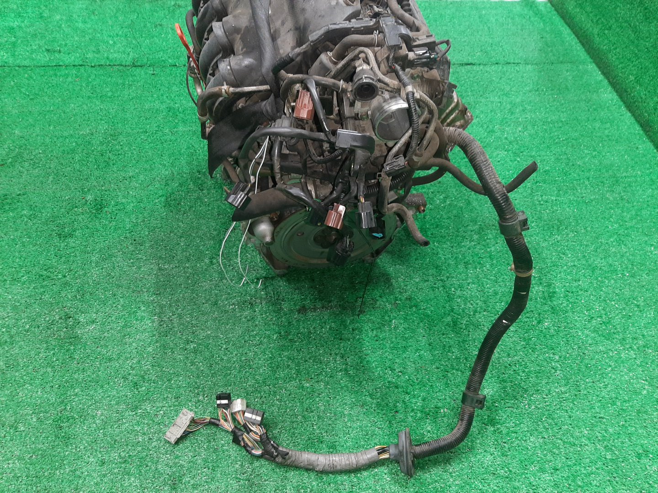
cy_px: 246
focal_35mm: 26
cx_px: 329
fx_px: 494
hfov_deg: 67.3
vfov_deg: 53.1
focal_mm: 3.93
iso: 217
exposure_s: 1/50
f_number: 1.7
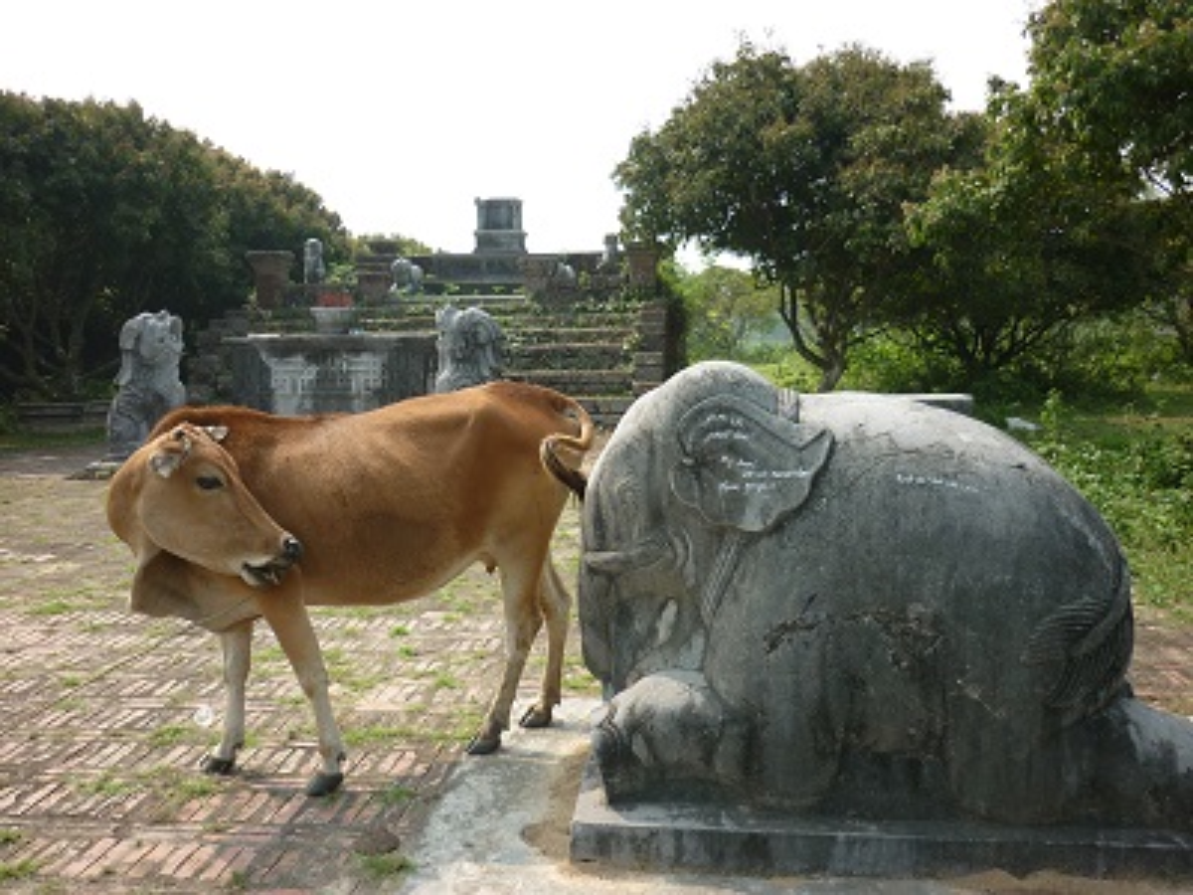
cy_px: 448
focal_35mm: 33
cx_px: 596
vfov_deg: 42.9
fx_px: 1137
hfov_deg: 55.4
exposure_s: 1/640
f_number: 2.8
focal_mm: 5.5
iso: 80
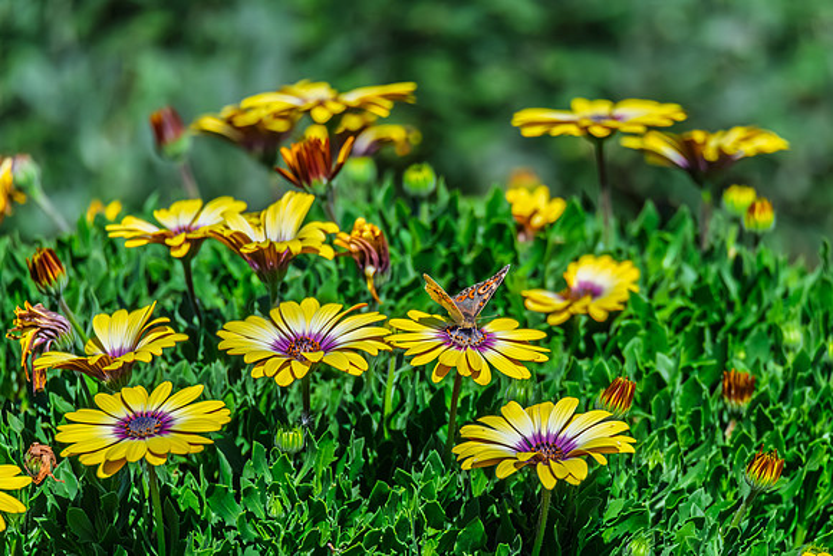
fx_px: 18336
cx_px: 475
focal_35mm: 792
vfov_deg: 1.7
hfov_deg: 2.6
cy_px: 308
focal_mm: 600
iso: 800
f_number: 6.3
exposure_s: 1/3200
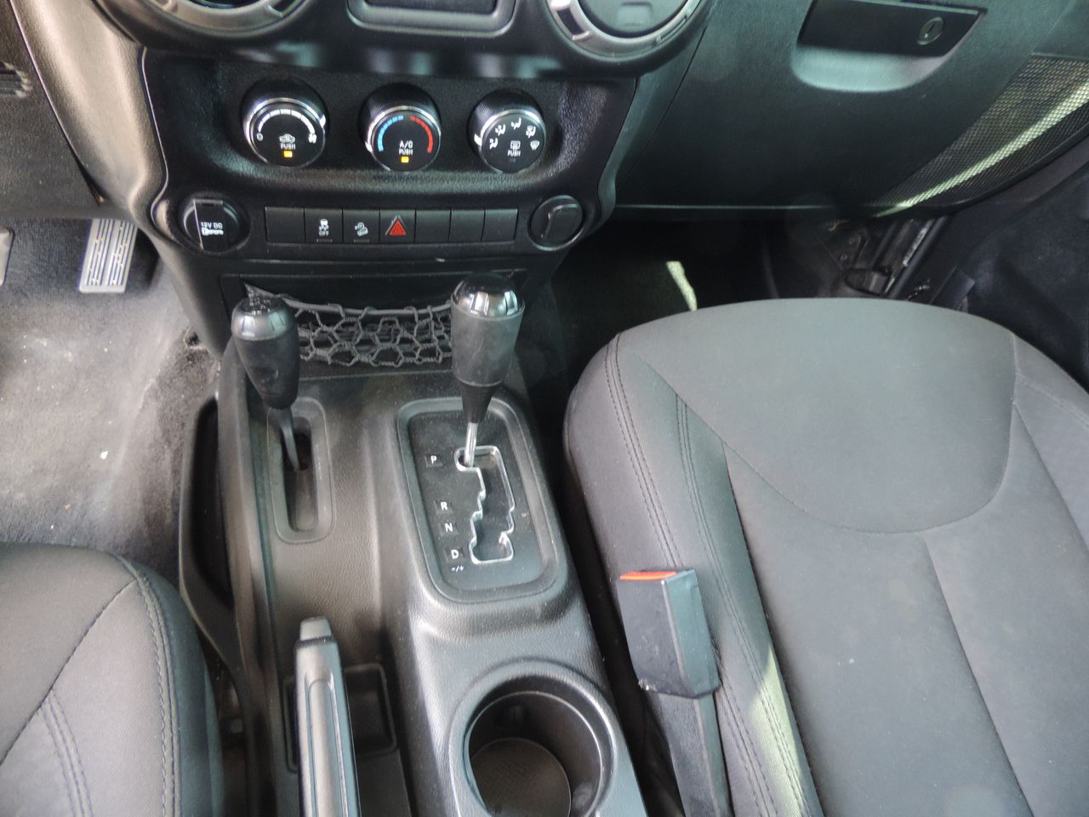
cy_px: 408
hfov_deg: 71.6
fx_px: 755
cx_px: 544
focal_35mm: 24
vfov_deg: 56.8
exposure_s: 1/10
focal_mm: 4.3
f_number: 3
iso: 400
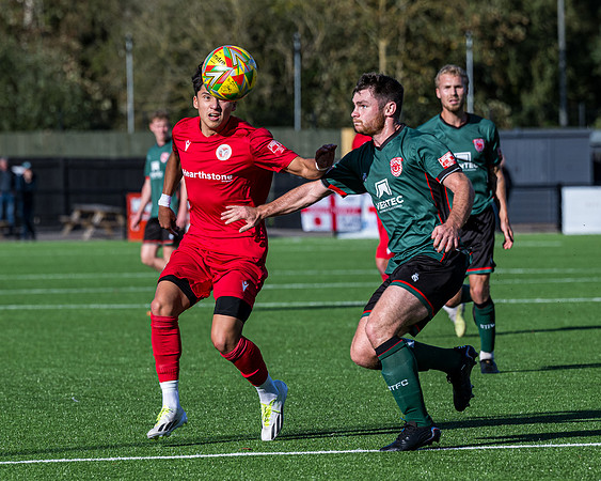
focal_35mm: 283
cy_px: 316
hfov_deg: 6.8
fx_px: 5031
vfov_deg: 5.5
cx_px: 242
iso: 200
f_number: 4
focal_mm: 135
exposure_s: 1/3200
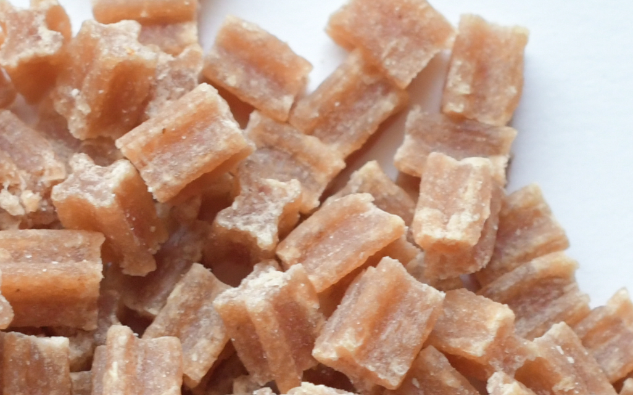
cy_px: 665
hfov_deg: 6.7
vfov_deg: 4.2
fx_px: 5365
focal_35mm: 311
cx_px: -1
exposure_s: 1/15
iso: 1250
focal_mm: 50
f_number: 5.6
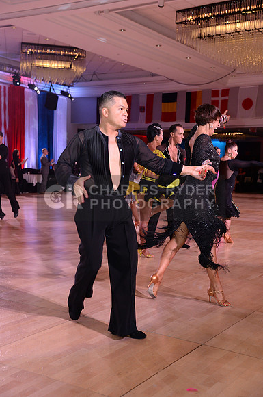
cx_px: 132
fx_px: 528
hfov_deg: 28.0
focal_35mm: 48
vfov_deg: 41.2
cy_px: 198
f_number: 5
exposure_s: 1/250
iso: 2000
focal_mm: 48
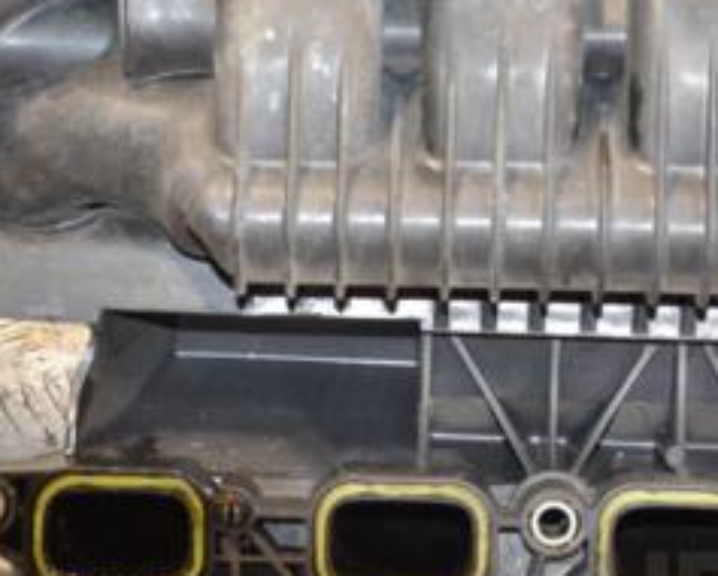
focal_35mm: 121
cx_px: 470
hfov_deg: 15.9
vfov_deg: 12.7
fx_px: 2573
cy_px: 194
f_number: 5
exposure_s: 1/100
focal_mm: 34
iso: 800
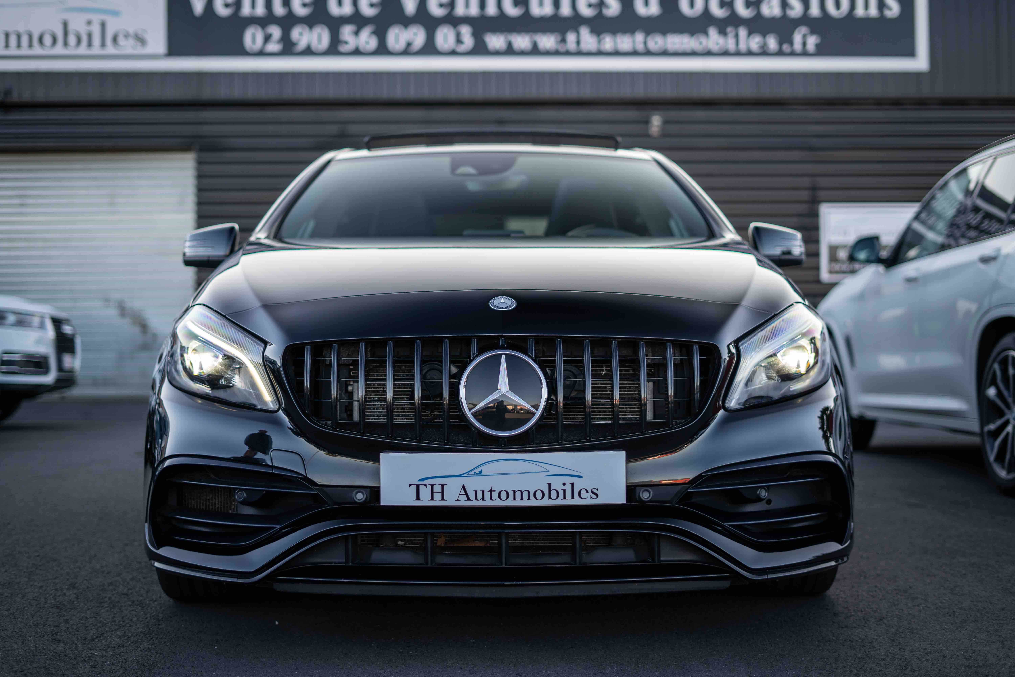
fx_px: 1410
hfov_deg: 39.6
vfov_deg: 27.0
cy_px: 338
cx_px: 508
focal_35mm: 50
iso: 100
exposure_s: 1/400
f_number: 1.8
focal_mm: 50
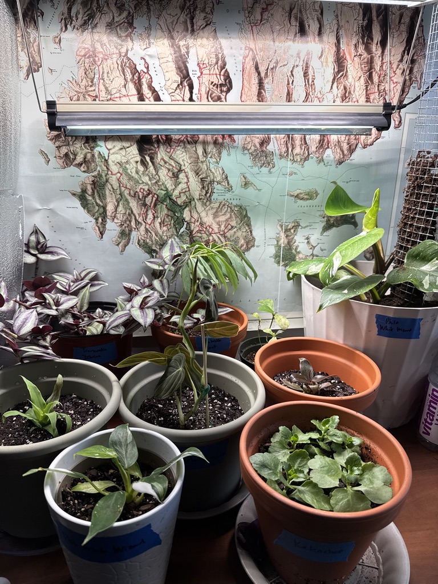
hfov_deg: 56.8
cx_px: 219
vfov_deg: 71.6
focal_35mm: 24
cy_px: 292
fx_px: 405
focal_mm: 6.76
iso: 80
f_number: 1.78
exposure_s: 1/362
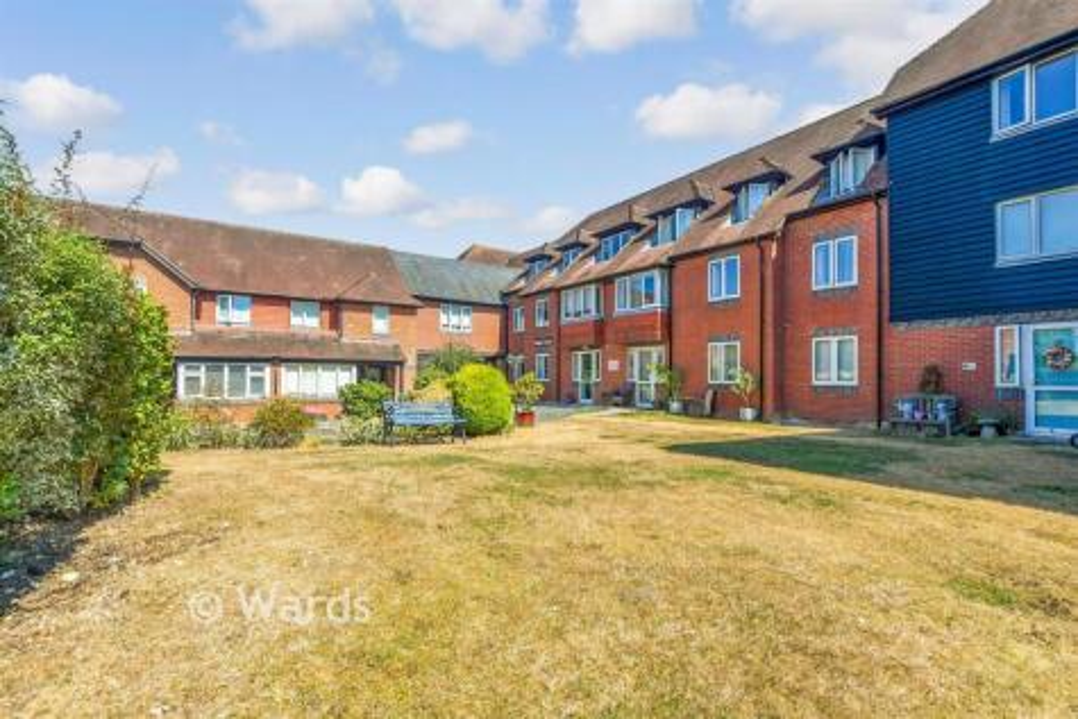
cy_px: 360
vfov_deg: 77.4
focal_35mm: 15
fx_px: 449
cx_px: 539
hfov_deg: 100.4
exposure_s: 1/320
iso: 160
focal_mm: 10
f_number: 8
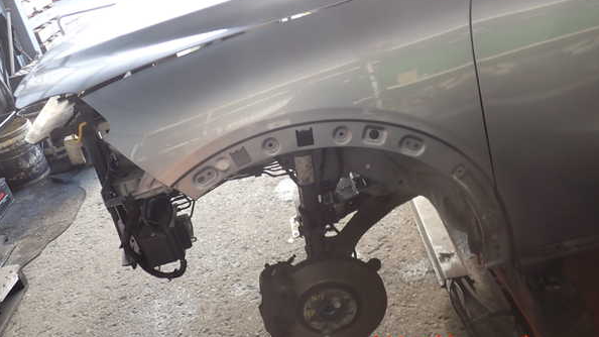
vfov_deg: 35.5
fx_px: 524
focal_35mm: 33
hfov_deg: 59.5
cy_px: 131
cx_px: 300
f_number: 2.3
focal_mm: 5.4
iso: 100
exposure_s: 1/80
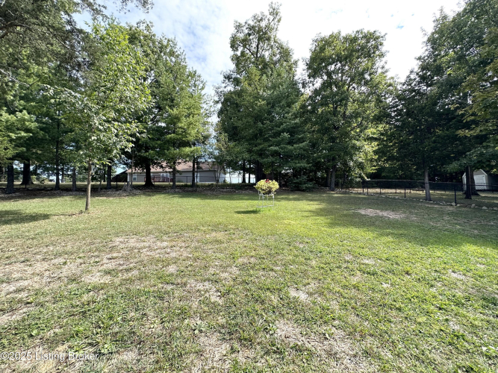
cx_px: 249
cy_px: 186
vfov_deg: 85.7
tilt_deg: +3.8
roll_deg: +0.8
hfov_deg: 102.1
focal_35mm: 14
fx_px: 201
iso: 40
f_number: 2.2
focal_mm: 2.22
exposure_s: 1/578
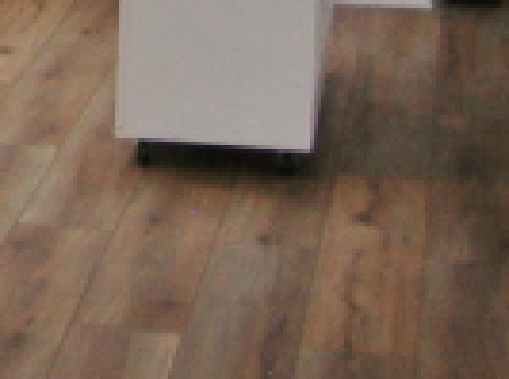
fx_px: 3109
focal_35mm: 212
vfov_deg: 6.8
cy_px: -322
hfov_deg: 8.5
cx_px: -769
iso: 50
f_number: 2.8
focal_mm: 6.9
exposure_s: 1/30
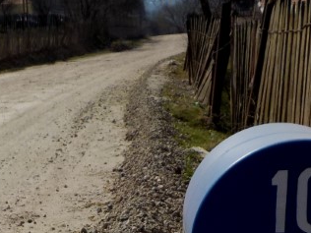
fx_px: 683
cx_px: 80
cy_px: 285
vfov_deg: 18.3
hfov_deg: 25.4
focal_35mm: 76
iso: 125
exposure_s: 1/500
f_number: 6.6
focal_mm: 4.1
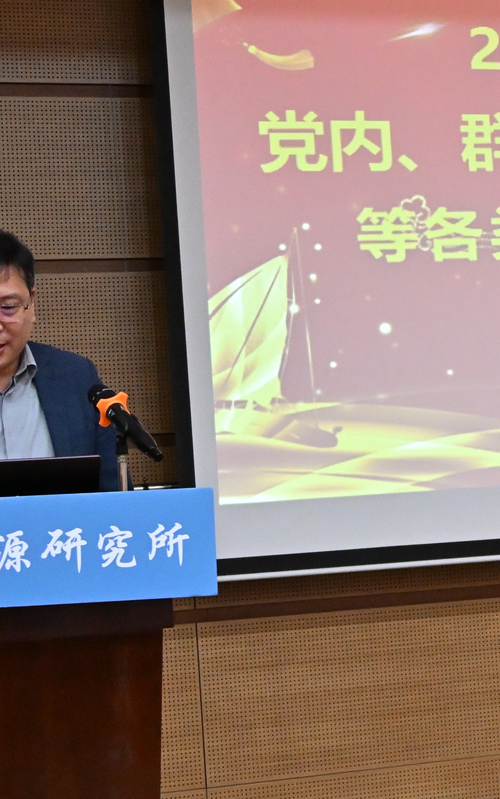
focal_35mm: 85
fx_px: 1853
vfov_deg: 24.4
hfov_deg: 15.1
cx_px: 490
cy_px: 416
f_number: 3.8
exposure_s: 1/100
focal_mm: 24
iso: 4000
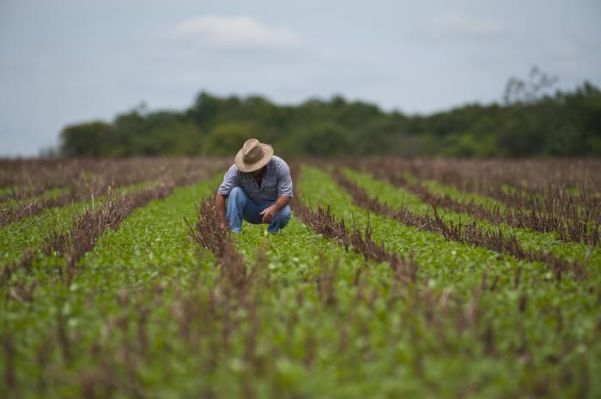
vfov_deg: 4.6
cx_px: 300
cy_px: 200
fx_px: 5002
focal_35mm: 300
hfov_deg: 6.9
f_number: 5
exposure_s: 1/2500
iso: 100
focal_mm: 300
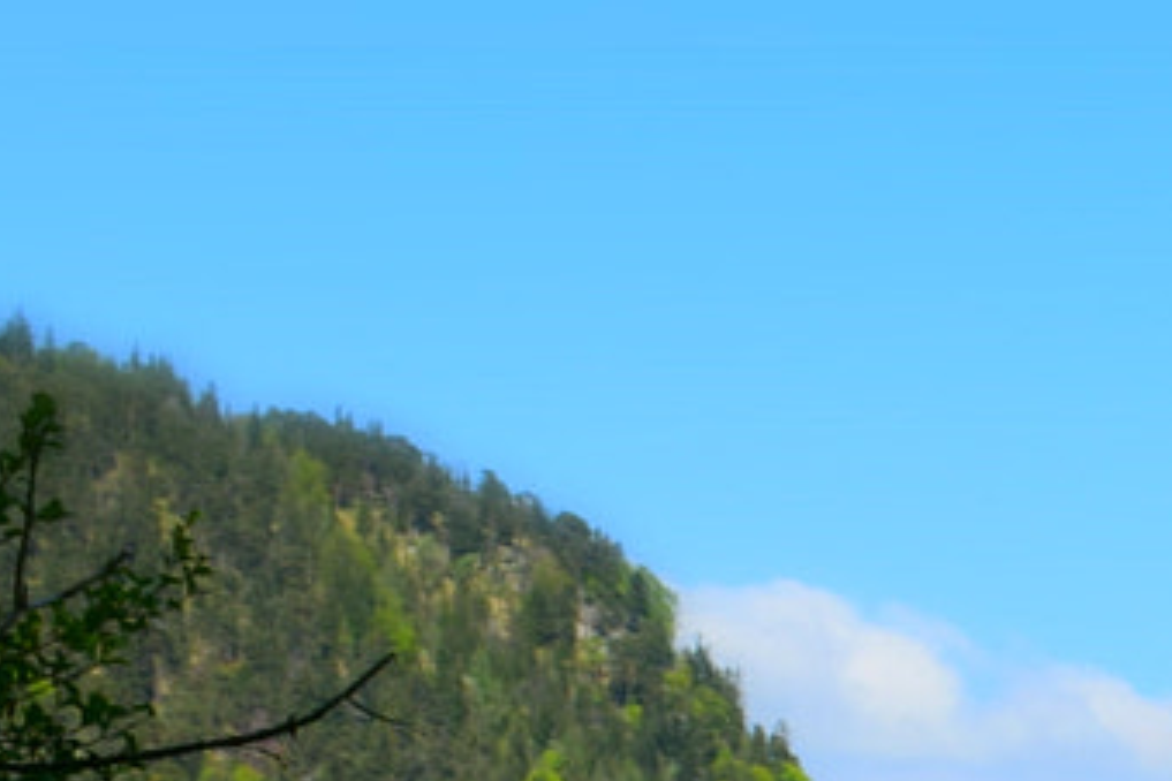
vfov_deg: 8.0
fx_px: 5534
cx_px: 2468
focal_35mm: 170
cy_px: 1026
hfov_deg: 10.9
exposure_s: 1/125
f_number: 11
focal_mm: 24
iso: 100
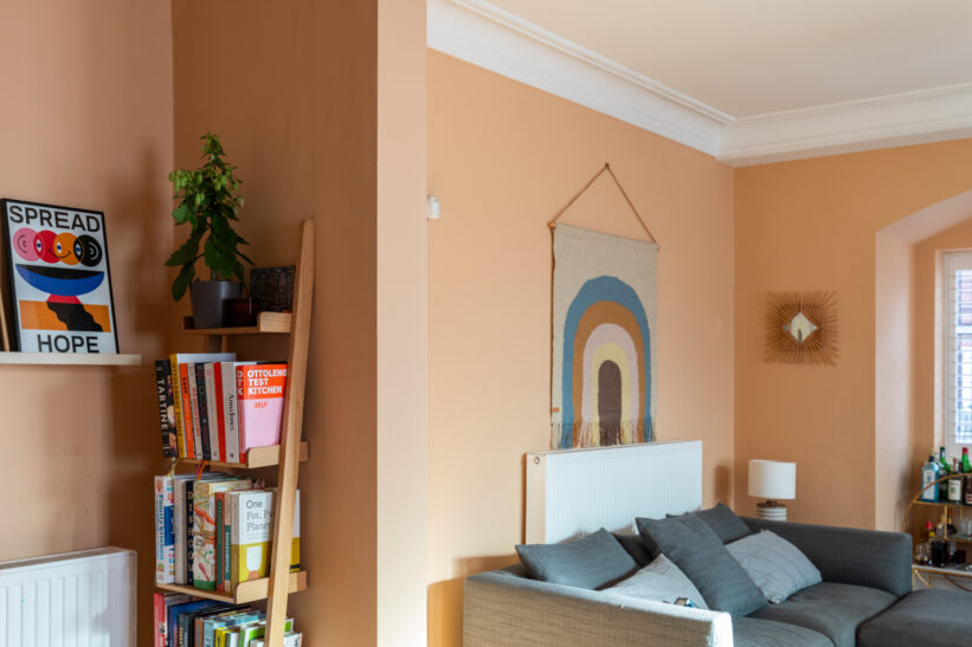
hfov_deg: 50.2
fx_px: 1026
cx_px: 368
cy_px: 381
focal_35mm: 38
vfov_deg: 34.9
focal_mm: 30
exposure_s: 1/5
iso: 200
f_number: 8
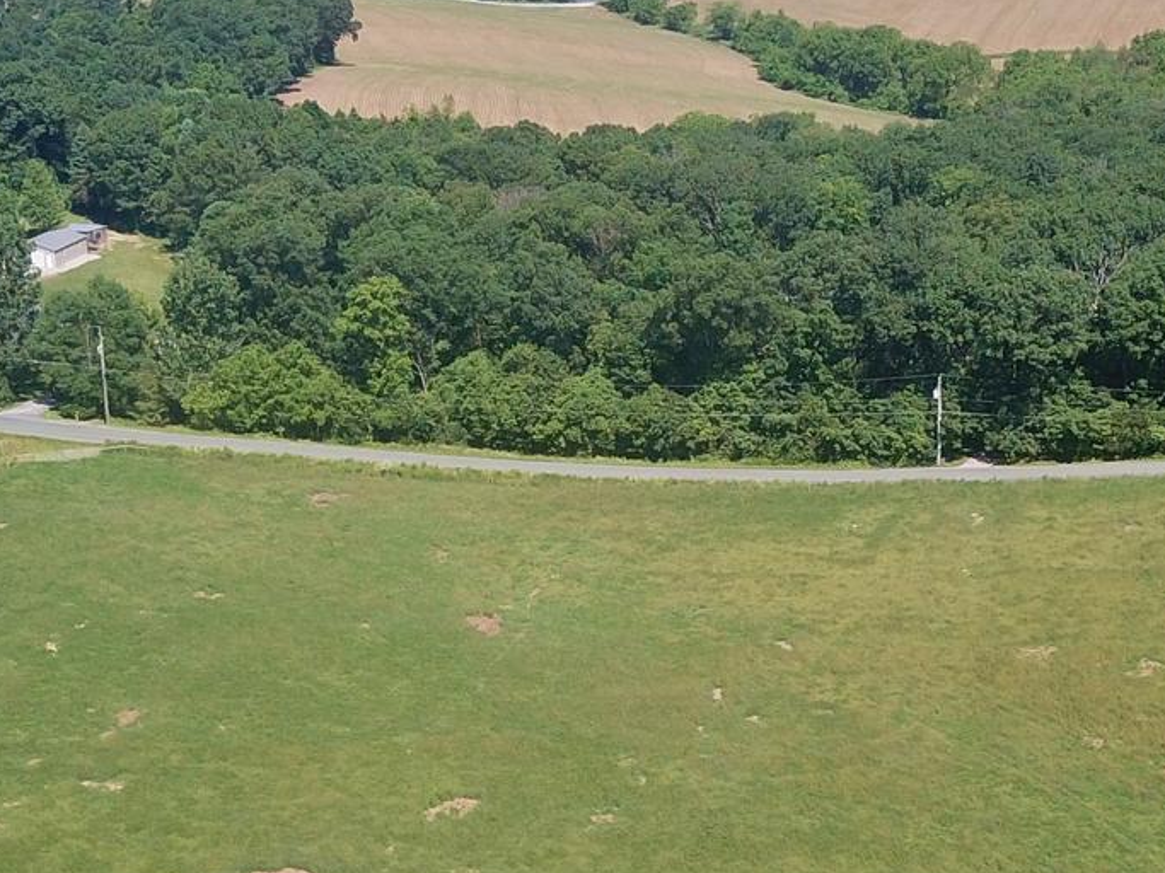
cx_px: 809
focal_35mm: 78
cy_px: 646
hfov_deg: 24.9
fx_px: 2625
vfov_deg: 18.8
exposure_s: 1/1054
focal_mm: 4.73
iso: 100
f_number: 2.2
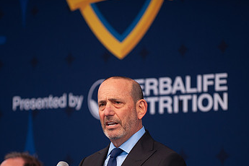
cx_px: 121
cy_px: 131
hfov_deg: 6.1
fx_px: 2324
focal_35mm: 336
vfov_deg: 4.1
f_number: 2.8
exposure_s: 1/1250
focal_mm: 200
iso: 400
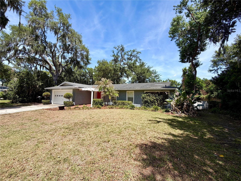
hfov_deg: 102.1
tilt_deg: +5.3
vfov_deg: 85.7
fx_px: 97
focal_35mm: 14
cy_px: 90
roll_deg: -1.3
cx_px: 120
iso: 32
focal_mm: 2.22
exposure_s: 1/770
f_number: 2.2
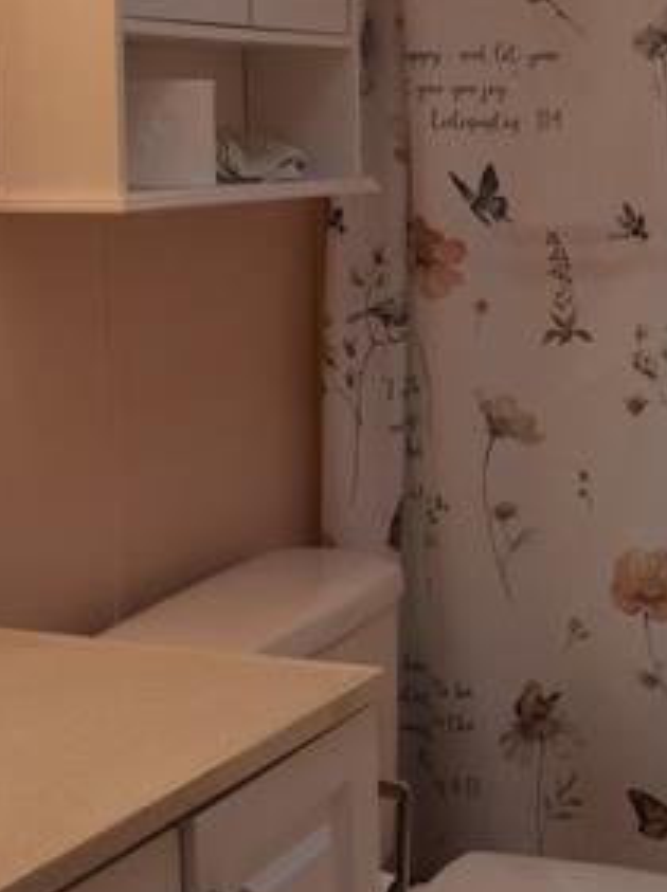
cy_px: 273
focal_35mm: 71
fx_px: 1828
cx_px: 494
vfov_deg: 27.2
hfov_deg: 20.5
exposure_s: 1/125
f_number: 5.6
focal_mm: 18
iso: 400
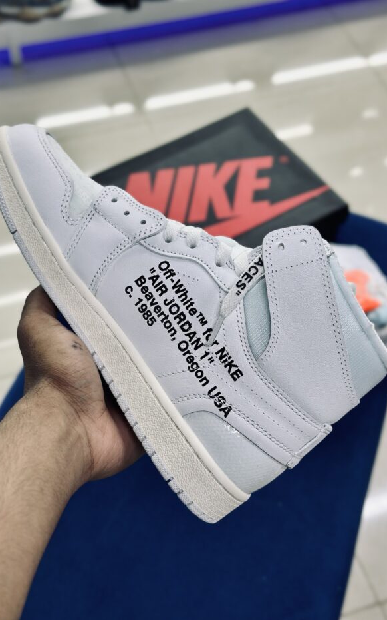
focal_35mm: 51
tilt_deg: -51.6
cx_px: 175
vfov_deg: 39.6
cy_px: 310
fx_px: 861
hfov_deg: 25.3
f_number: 1.78
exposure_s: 1/122
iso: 64
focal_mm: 6.86
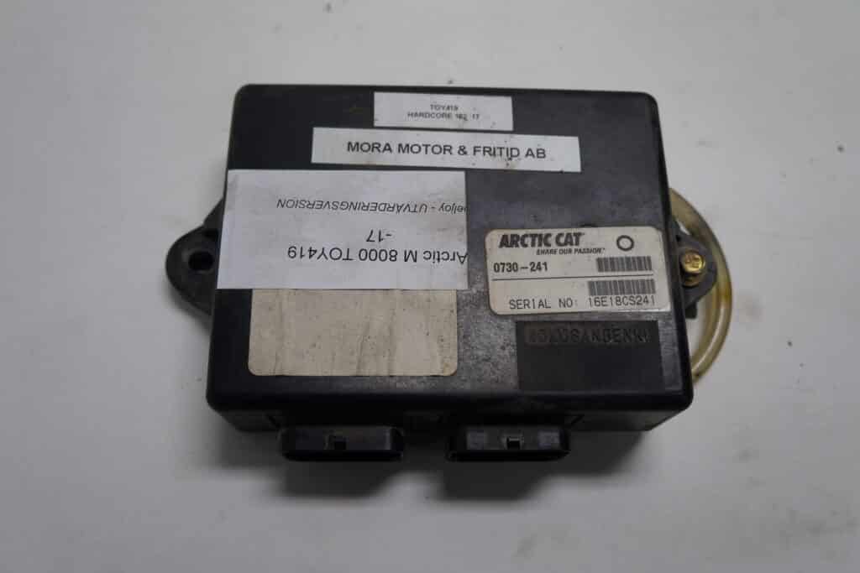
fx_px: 717
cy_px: 286
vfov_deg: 43.6
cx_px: 430
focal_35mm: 30
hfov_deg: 61.9
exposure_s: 1/60
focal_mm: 20
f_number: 5
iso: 125
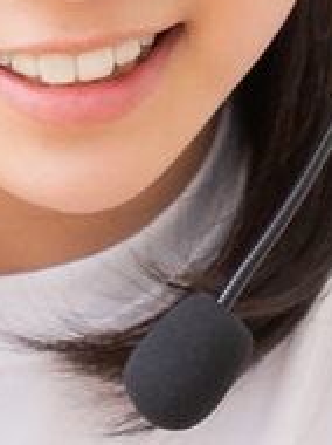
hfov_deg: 2.1
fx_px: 8972
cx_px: -814
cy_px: -163
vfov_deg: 2.8
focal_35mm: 700
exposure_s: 1/100
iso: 400
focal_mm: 69
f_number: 2.8
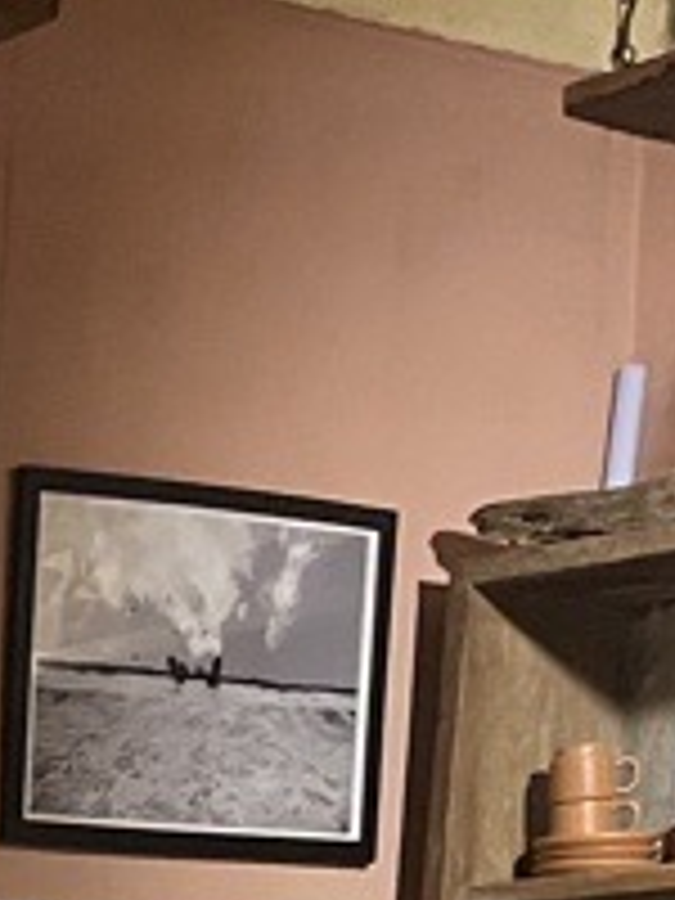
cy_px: 1724
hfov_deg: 9.4
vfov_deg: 13.1
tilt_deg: -7.3
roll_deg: -0.4
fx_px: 3458
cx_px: -1143
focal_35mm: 133
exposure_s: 1/40
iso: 400
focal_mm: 5.1
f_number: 1.6
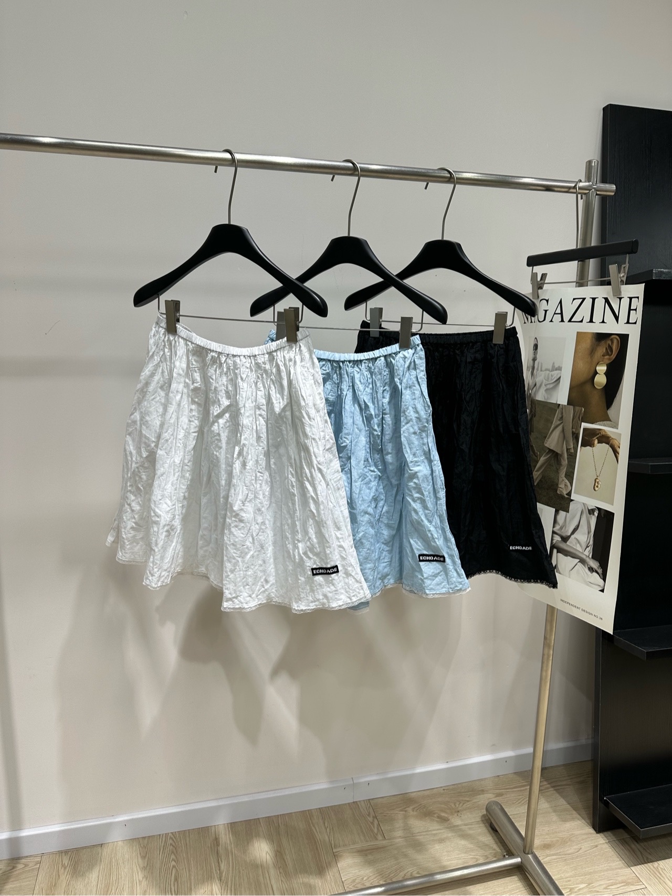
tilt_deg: -11.9
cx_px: 336
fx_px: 621
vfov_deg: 71.6
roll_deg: -1.5
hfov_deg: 56.8
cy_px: 448
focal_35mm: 24
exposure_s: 1/145
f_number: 1.78
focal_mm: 6.86
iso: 64
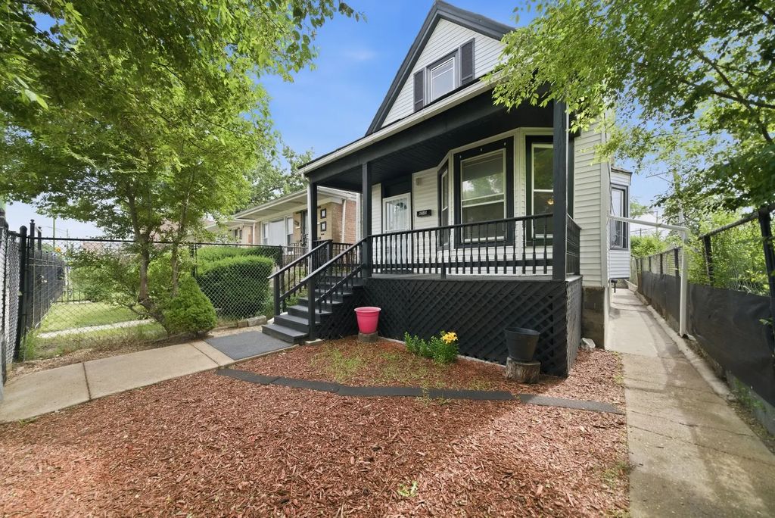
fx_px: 258
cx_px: 388
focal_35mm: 12
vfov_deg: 90.1
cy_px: 259
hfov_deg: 112.6
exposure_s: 1/80
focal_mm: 12
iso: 100
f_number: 5.6
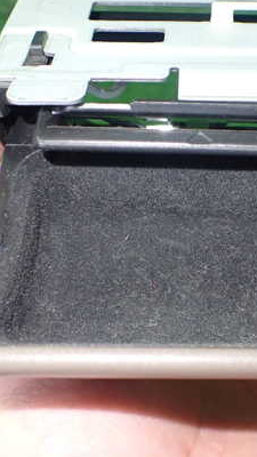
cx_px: 195
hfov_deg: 24.1
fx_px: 594
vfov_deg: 42.1
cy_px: 217
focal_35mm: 49
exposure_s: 1/50
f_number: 2.3
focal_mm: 5.4
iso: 800
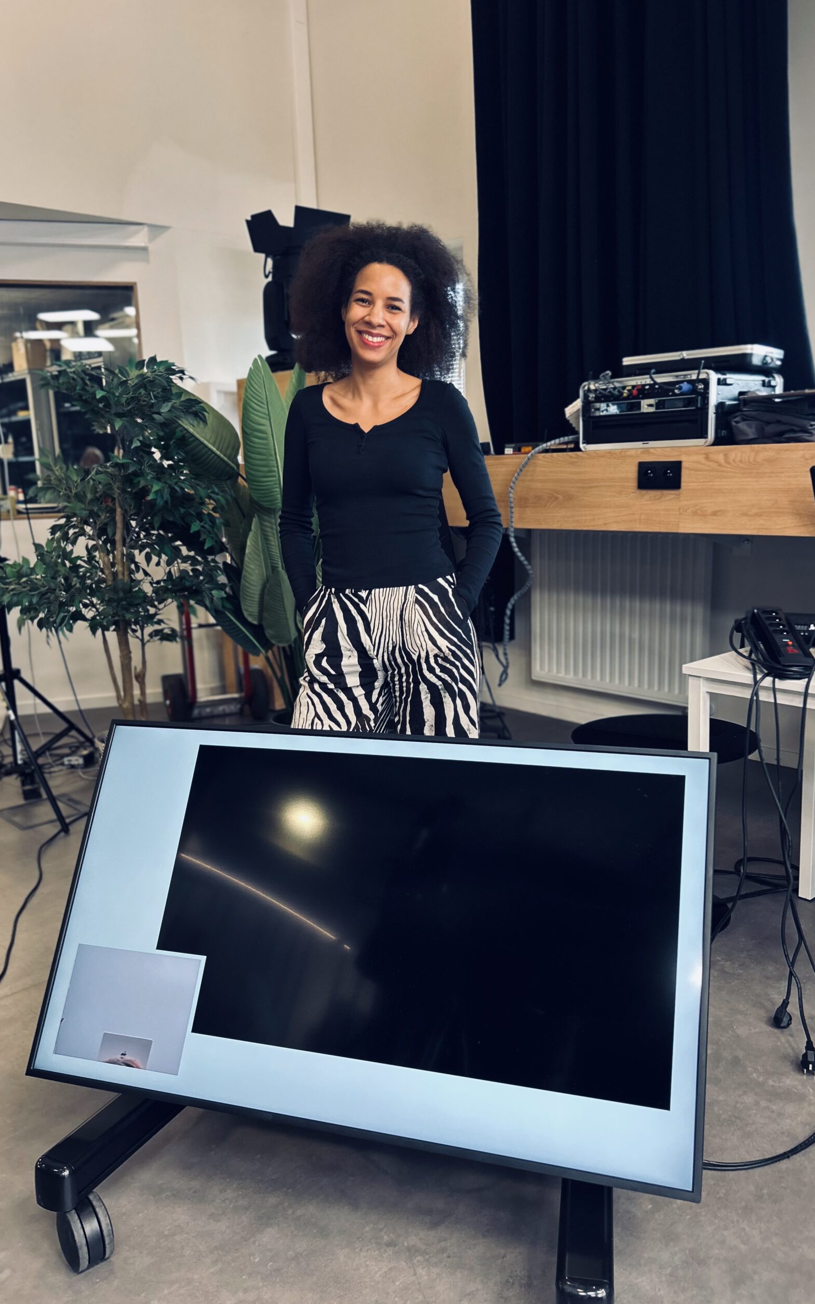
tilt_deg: -11.0
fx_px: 995
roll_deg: +2.4
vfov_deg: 66.5
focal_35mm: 28
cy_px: 660
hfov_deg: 44.5
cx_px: 407
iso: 125
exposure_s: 1/83
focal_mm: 5.7
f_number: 1.5
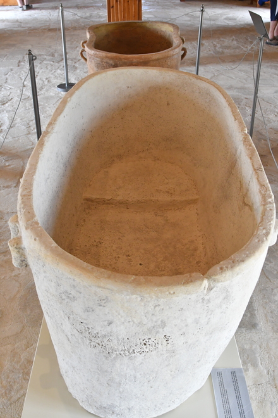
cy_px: 209
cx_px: 139
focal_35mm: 36
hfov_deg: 36.9
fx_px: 417
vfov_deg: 53.1
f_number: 5.6
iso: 2500
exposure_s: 1/125
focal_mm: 24
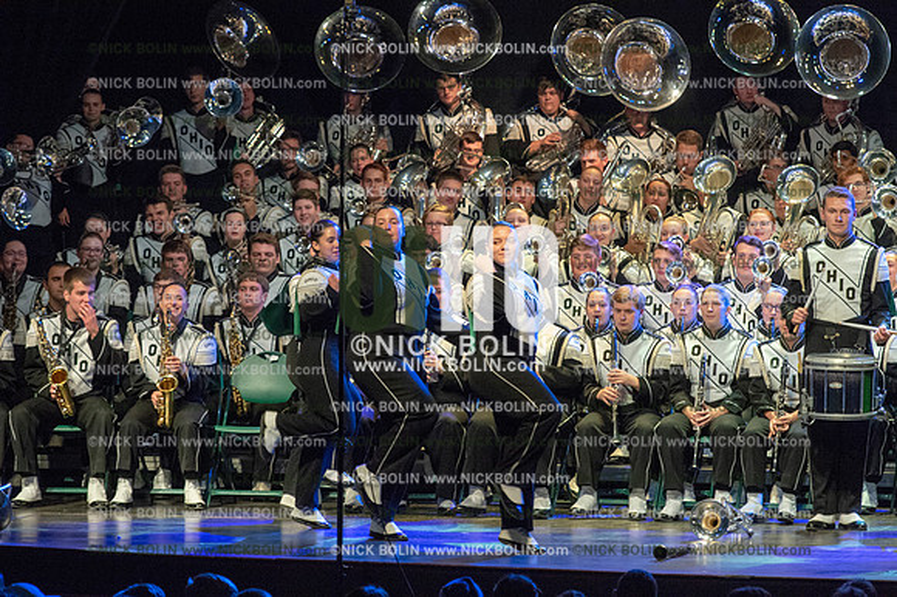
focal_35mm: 210
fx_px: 5229
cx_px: 448
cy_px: 298
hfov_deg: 9.8
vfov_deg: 6.5
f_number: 5.6
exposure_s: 1/400
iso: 8000
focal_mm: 210
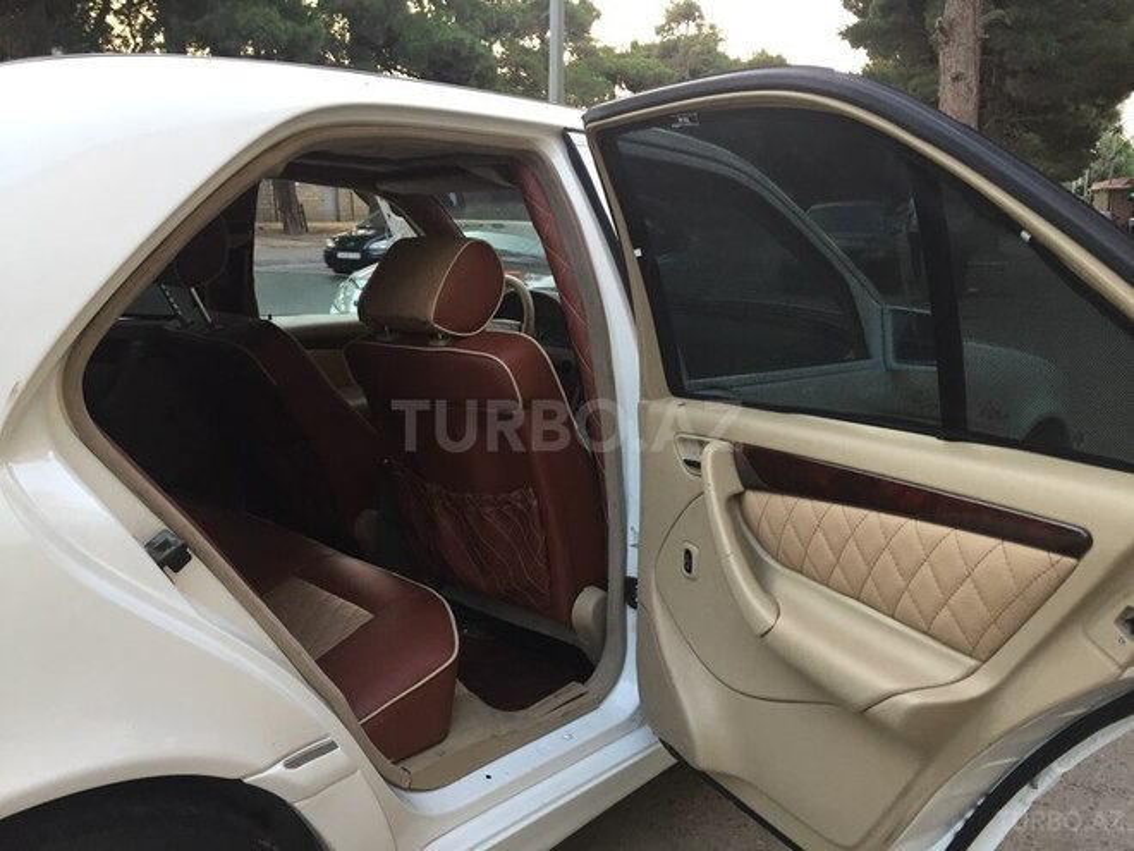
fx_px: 950
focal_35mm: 29
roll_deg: -1.6
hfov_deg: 61.7
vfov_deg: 48.2
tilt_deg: -13.8
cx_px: 567
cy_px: 426
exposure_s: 1/33
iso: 50
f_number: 2.2
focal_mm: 4.15
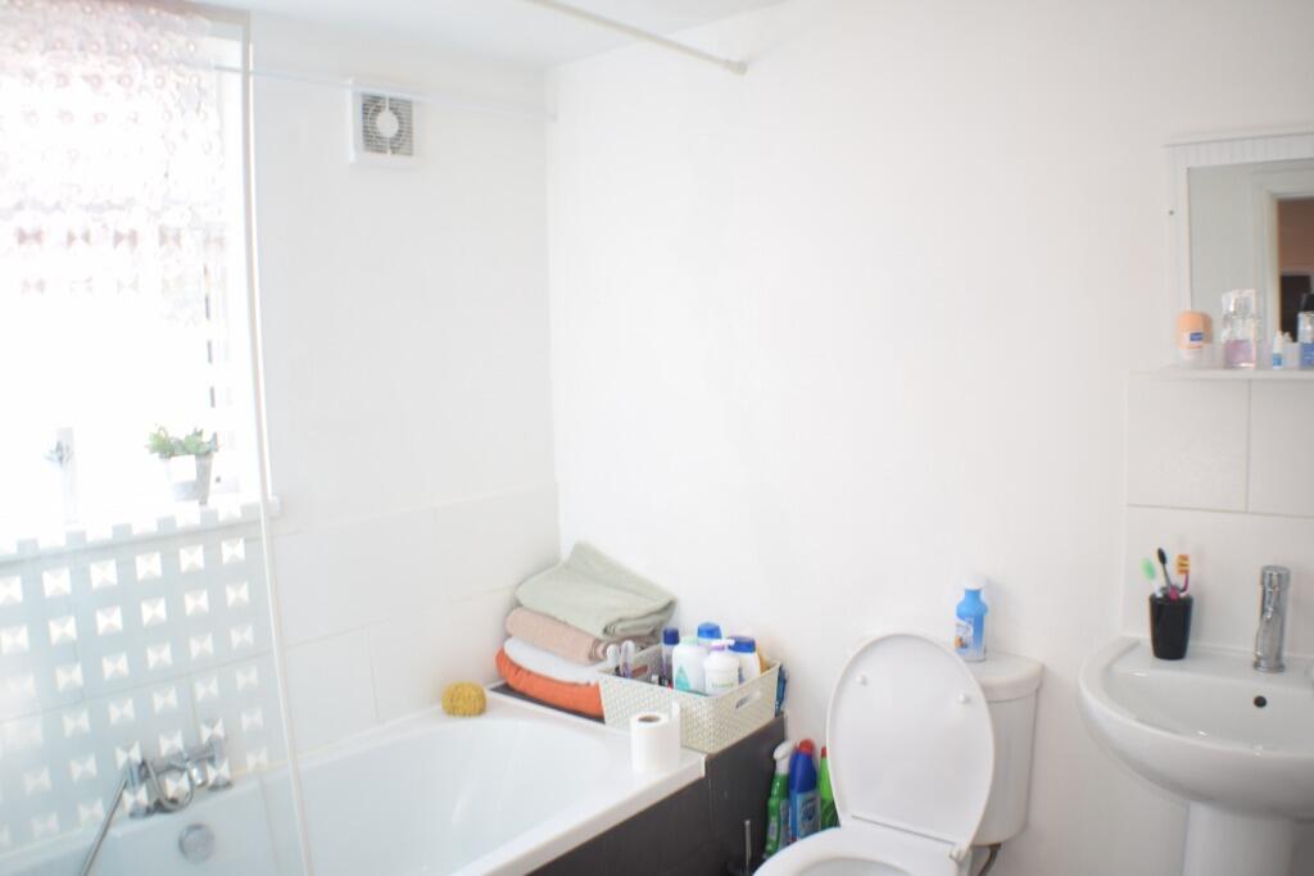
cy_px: 438
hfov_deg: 53.1
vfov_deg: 36.9
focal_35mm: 36
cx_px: 657
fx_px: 1314
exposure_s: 1/6
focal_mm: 24
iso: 100
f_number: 3.8
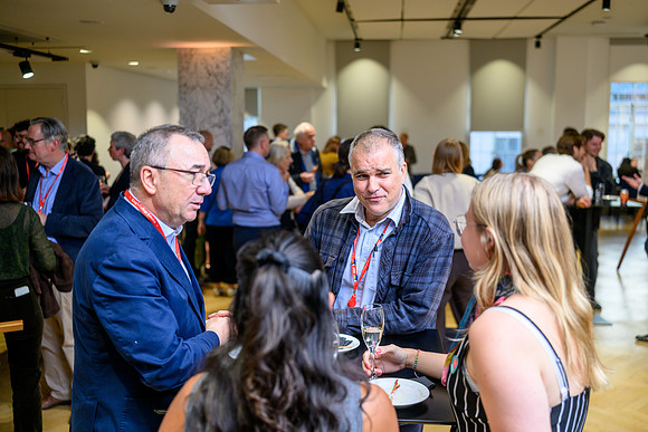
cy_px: 216
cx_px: 324
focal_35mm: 35
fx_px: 633
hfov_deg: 54.2
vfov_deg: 37.7
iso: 400
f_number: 2
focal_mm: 35
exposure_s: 1/200
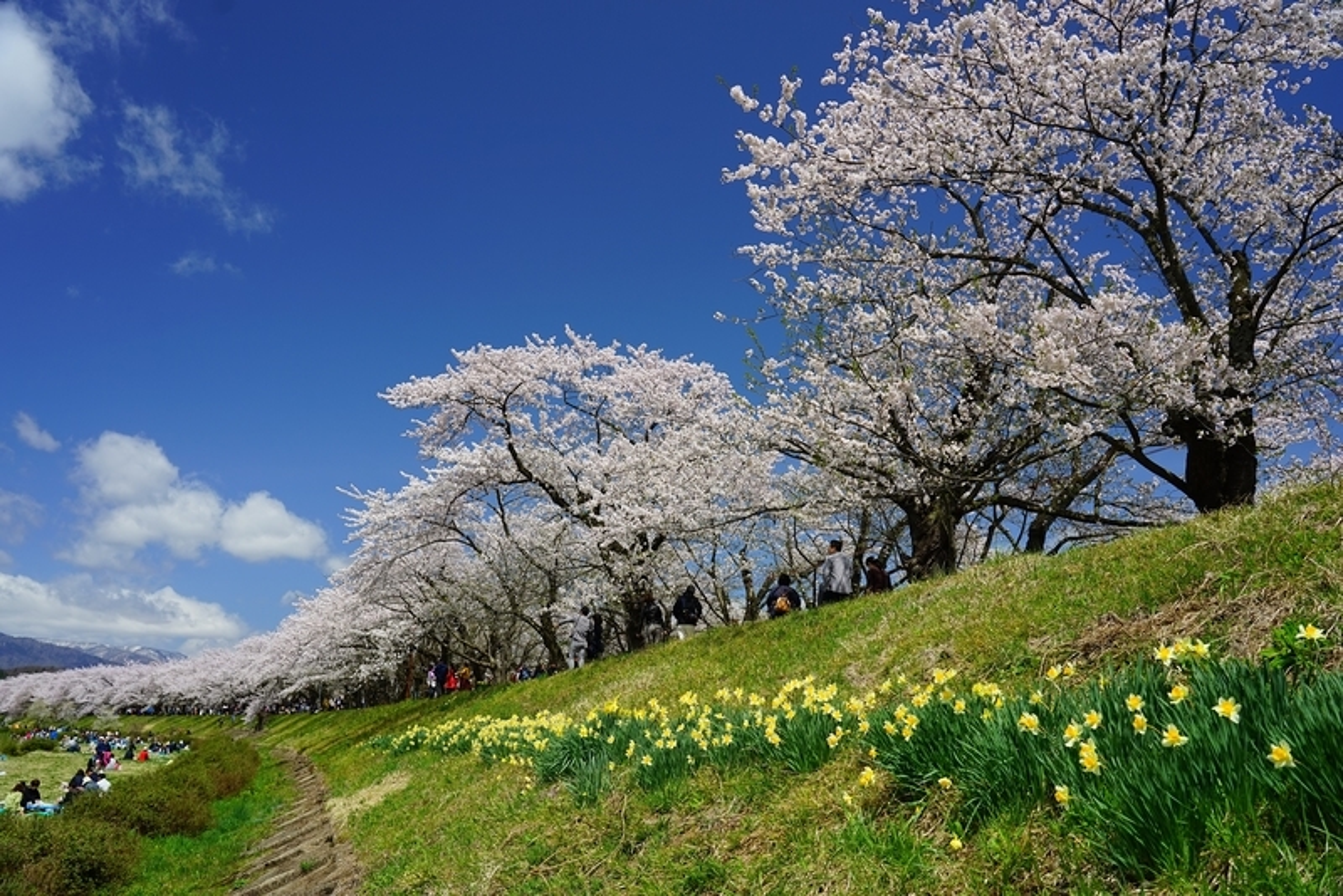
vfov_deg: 45.0
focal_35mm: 29
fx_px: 1082
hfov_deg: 63.6
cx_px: 672
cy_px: 448
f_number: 6.7
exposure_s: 1/200
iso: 100
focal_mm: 29
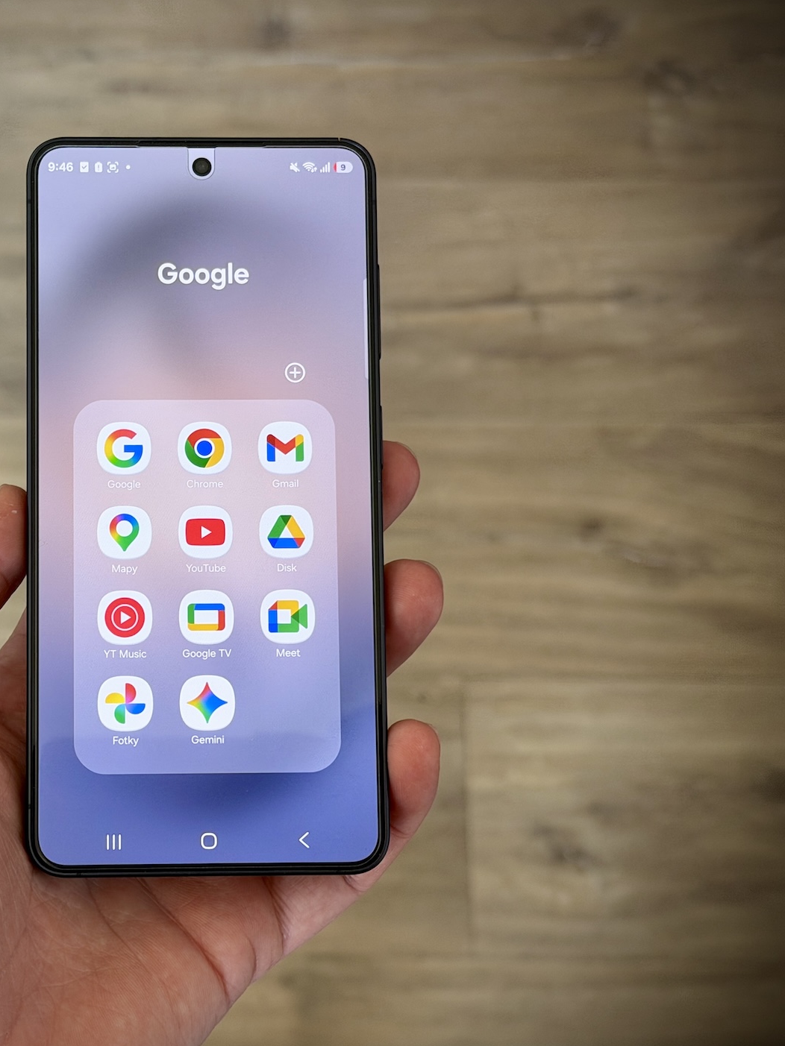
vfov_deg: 29.8
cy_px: 524
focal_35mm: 65
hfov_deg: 22.3
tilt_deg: -72.8
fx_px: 1966
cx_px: 181
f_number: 1.78
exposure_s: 1/60
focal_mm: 6.76
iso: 160
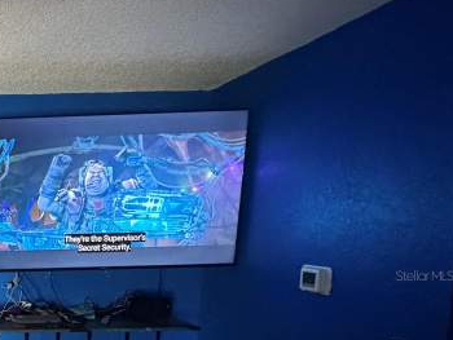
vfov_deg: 42.1
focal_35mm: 32
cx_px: -61
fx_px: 419
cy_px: 275
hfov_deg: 42.5
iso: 1250
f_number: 2.2
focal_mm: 2.22
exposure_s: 1/40
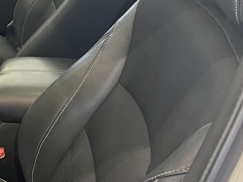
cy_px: 27
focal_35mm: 75
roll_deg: -2.4
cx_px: -70
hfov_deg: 23.2
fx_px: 526
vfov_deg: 19.4
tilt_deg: -23.4
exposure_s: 1/60
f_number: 1.5
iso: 200
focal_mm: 5.7
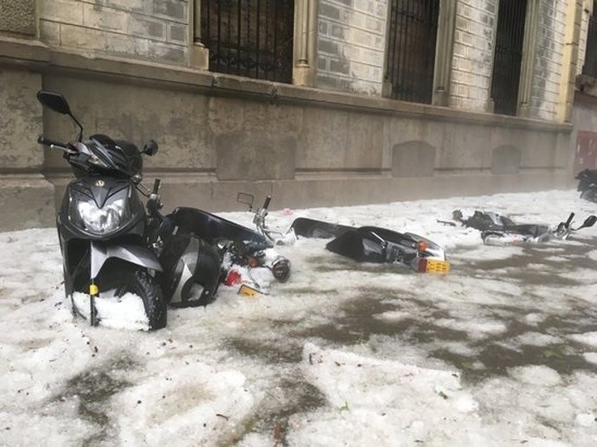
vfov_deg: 48.2
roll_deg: -2.0
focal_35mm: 29
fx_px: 500
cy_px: 224
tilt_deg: -7.4
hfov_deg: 61.7
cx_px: 298
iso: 32
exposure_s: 1/33
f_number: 2.2
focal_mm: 4.15
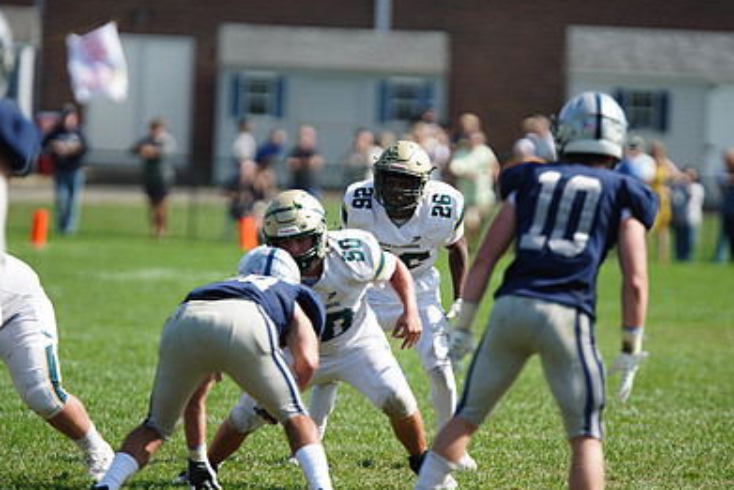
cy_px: 187
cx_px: 377
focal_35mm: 445
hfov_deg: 4.6
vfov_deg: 3.1
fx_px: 9076
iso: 400
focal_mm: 300
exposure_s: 1/4000
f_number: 2.8
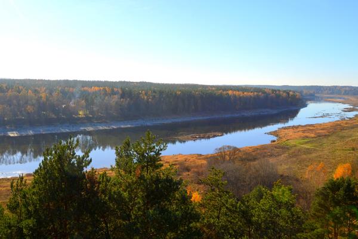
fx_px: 268
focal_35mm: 27
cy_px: 120
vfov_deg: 47.9
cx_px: 179
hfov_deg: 67.4
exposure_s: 1/200
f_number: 11
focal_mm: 18
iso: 100
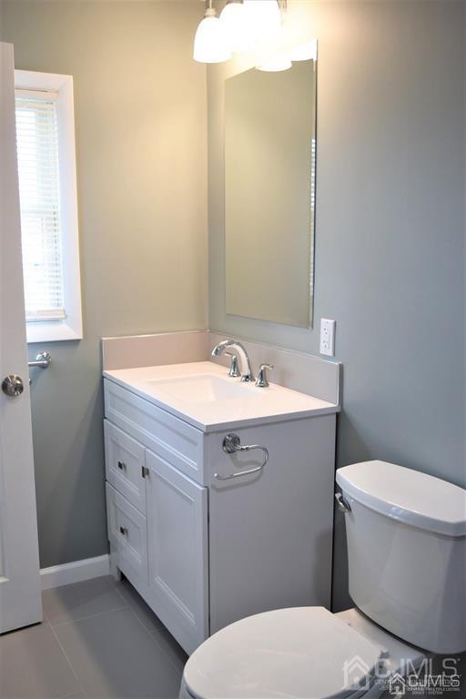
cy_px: 350
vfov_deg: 55.1
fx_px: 670
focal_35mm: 34
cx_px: 233
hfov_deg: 38.4
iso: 400
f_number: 4.5
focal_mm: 23
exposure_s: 1/80
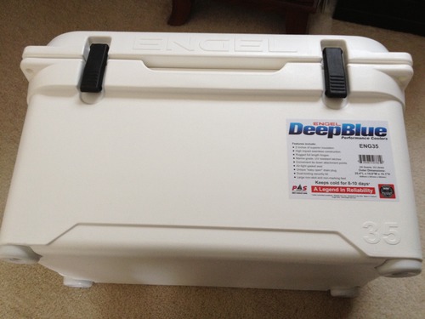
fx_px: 430
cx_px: 212
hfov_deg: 52.6
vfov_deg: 40.7
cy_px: 160
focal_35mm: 35
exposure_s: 1/20
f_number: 2.4
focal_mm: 4.28
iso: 160
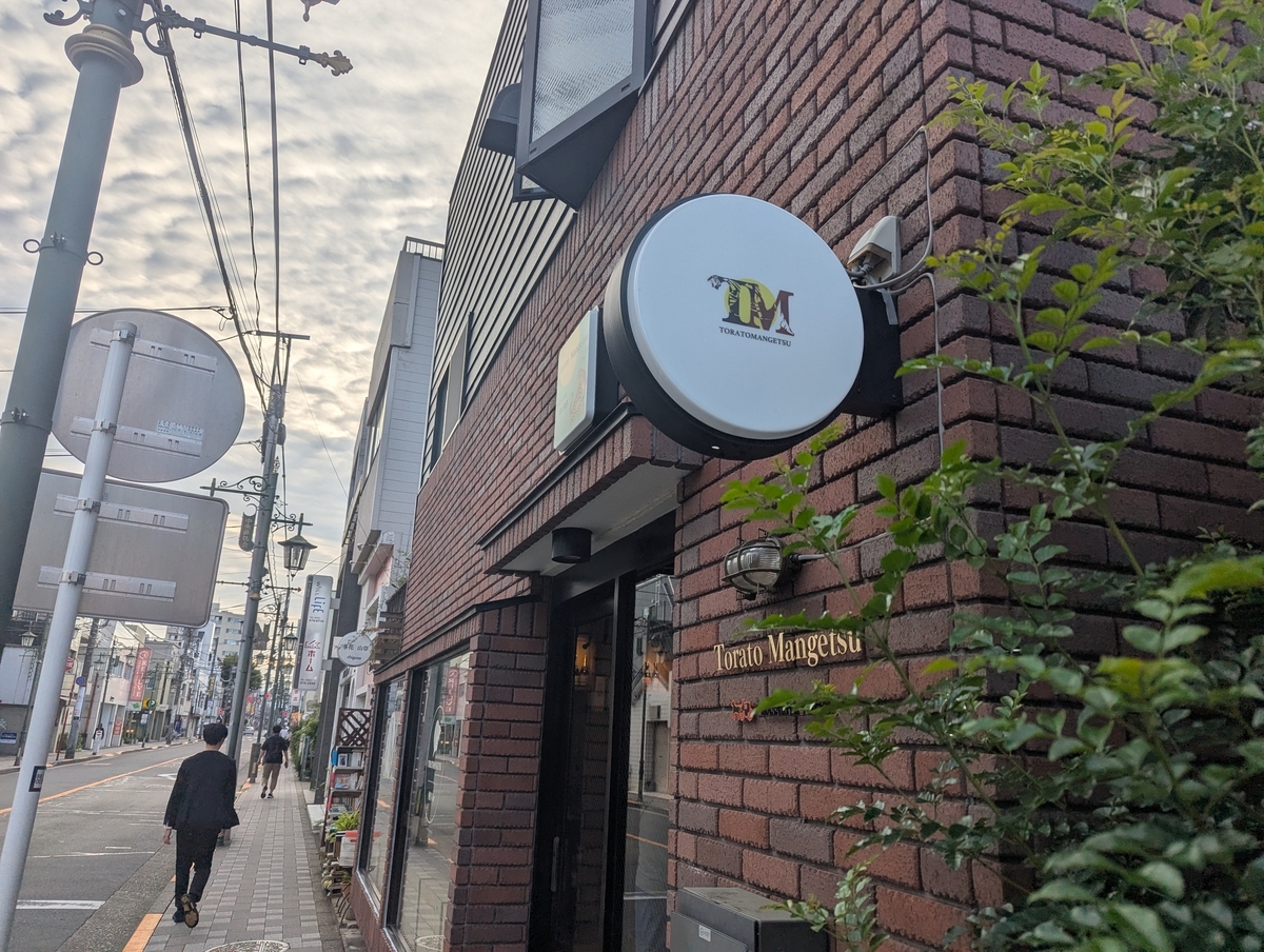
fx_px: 878
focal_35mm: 24
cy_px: 476
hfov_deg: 71.5
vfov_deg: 57.0
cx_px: 632
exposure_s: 1/1550
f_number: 1.85
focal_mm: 6.81
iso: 42
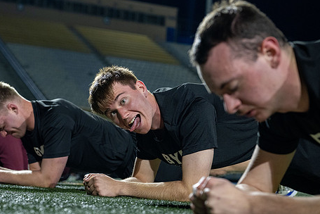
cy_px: 117
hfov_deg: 22.9
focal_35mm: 89
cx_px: 147
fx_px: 791
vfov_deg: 15.4
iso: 2000
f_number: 4
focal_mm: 70
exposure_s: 1/125
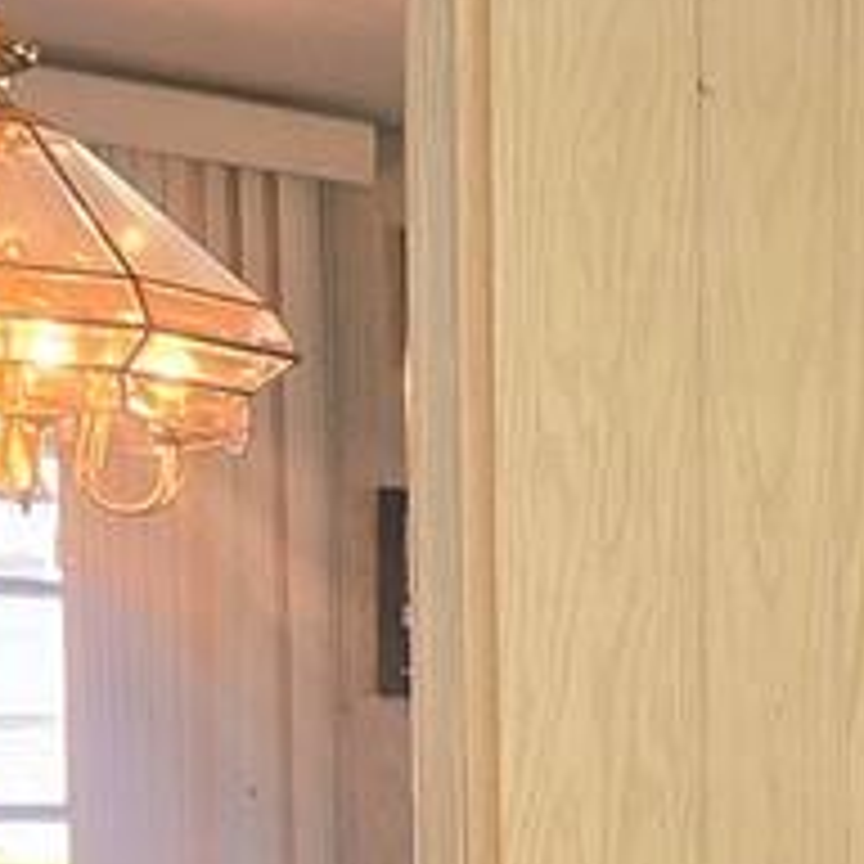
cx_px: 1876
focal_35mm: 96
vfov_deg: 17.4
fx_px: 2711
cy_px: 1008
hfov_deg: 14.2
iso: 80
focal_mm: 2.2
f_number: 2.2
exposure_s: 1/60
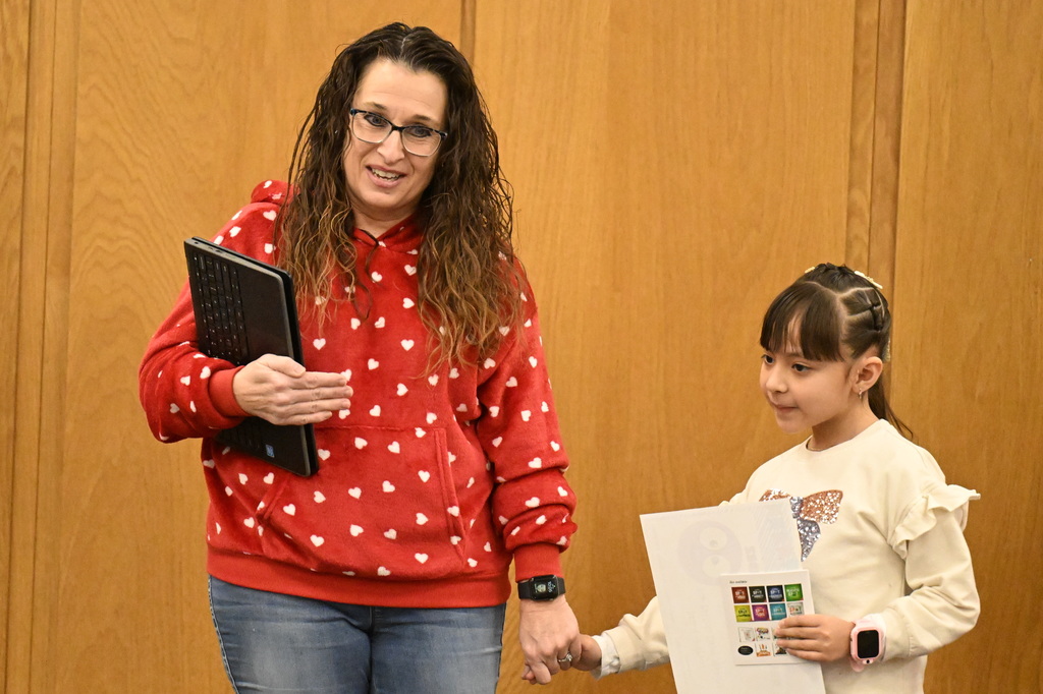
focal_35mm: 300
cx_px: 522
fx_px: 8688
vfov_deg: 4.6
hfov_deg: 6.9
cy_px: 347
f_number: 2.8
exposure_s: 1/800
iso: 10000
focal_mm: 200
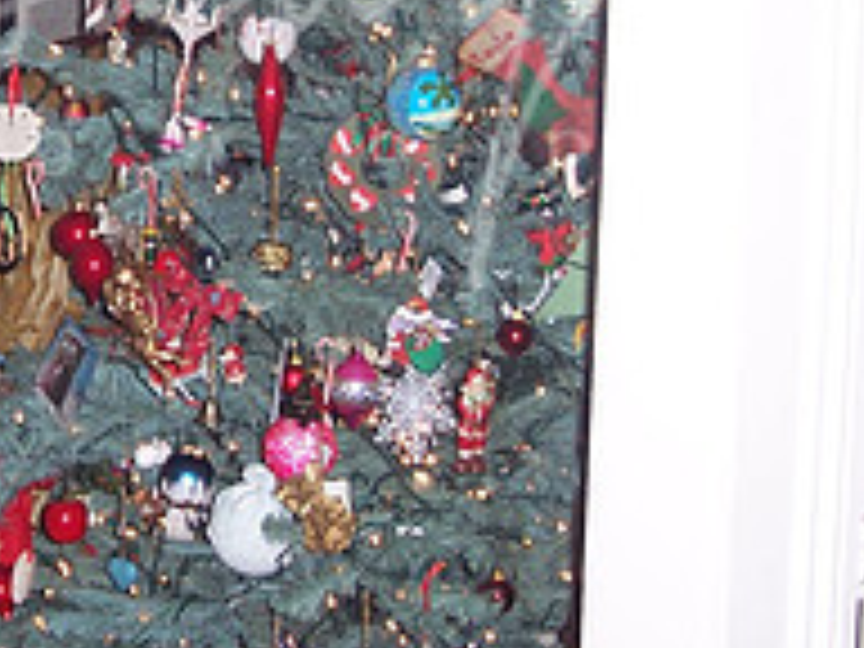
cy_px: -20
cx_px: -68
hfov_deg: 16.2
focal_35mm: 118
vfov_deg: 12.4
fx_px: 2945
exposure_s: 1/60
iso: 100
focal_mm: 8
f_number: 2.8
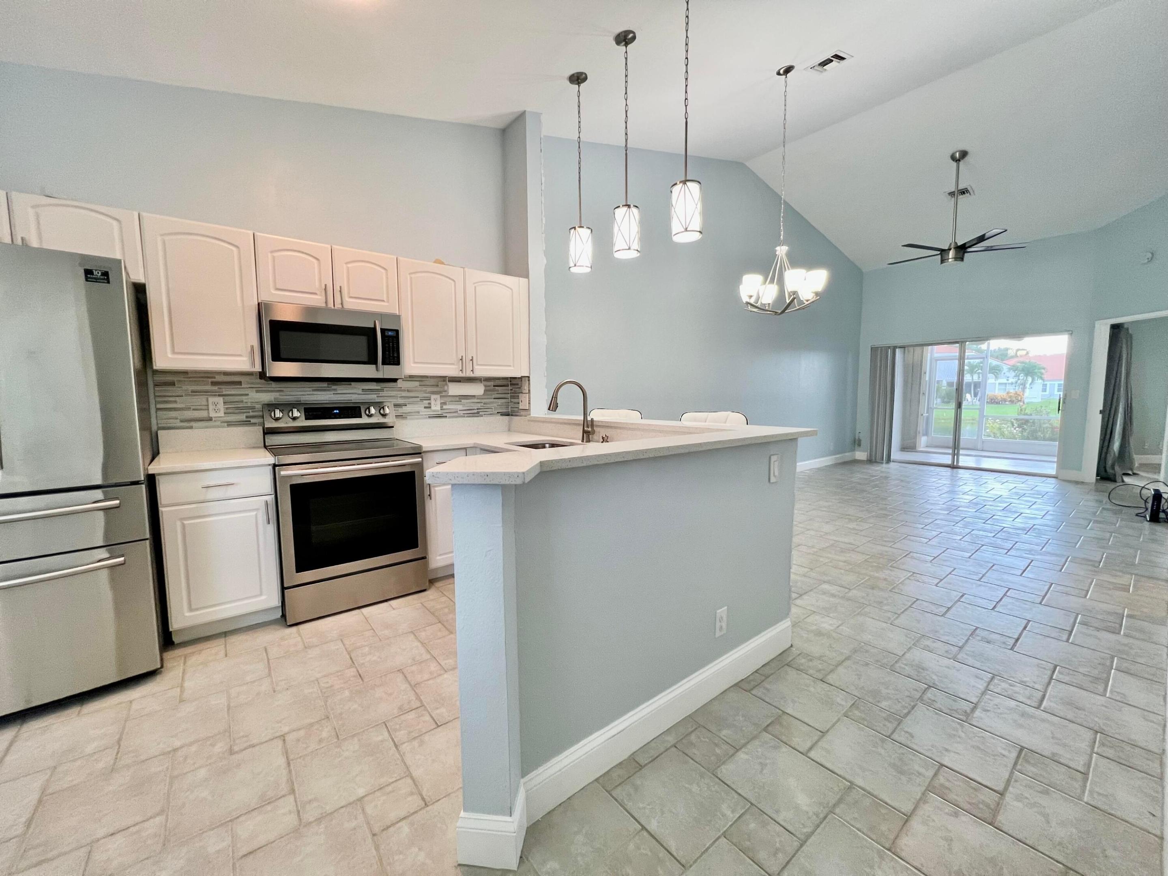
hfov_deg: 106.2
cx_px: 584
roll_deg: +0.3
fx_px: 439
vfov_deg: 89.9
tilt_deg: -5.5
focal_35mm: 13
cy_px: 438
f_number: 1.8
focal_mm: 1.57
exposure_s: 1/120
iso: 160
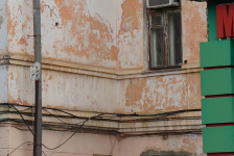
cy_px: -46
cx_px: -154
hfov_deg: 8.8
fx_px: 1471
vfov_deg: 6.1
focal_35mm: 226
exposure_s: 1/125
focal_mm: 26
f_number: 10
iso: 100
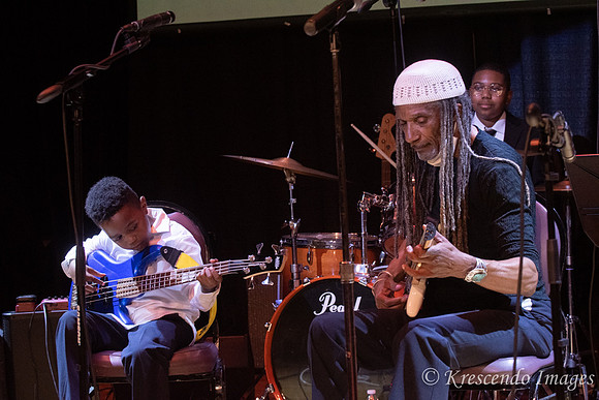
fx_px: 1747
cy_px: 200
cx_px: 300
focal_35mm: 105
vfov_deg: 13.0
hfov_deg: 19.5
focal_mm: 70
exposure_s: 1/200
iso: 3200
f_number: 5.6
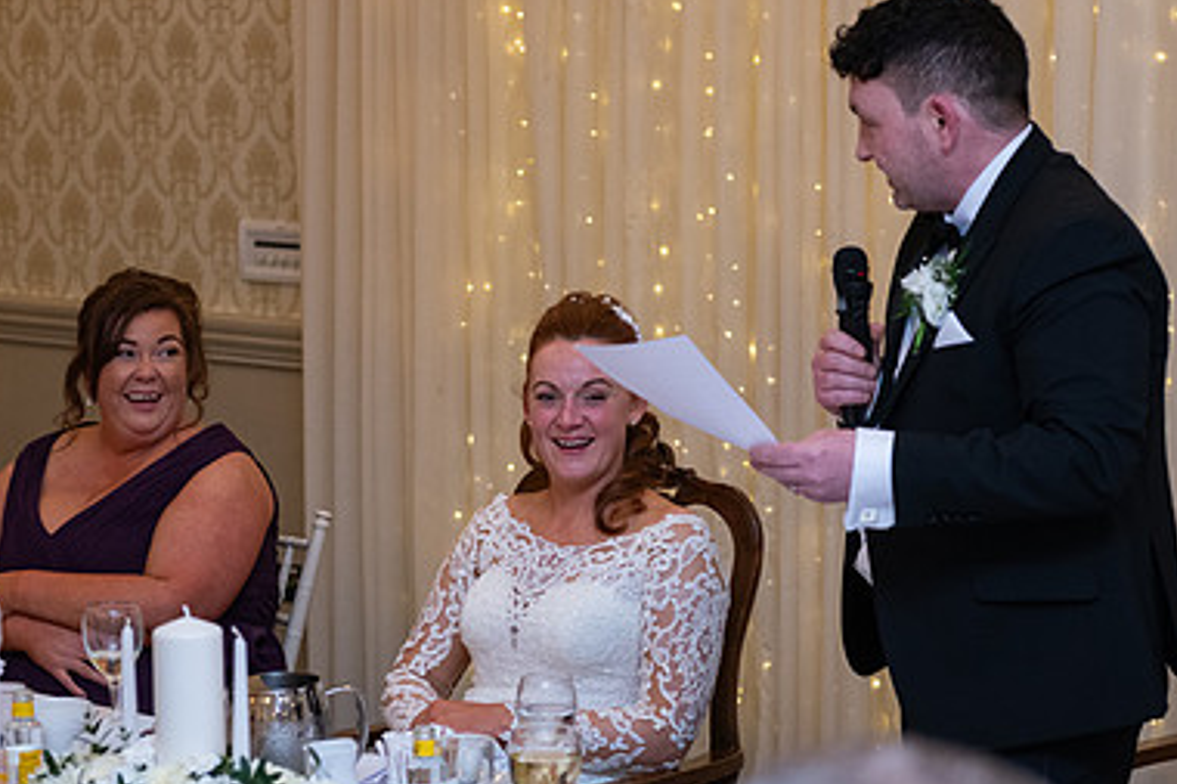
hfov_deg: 19.1
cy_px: 407
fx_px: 3497
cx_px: 654
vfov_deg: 12.8
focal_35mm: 107
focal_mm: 70
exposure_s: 1/160
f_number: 3.5
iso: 1000
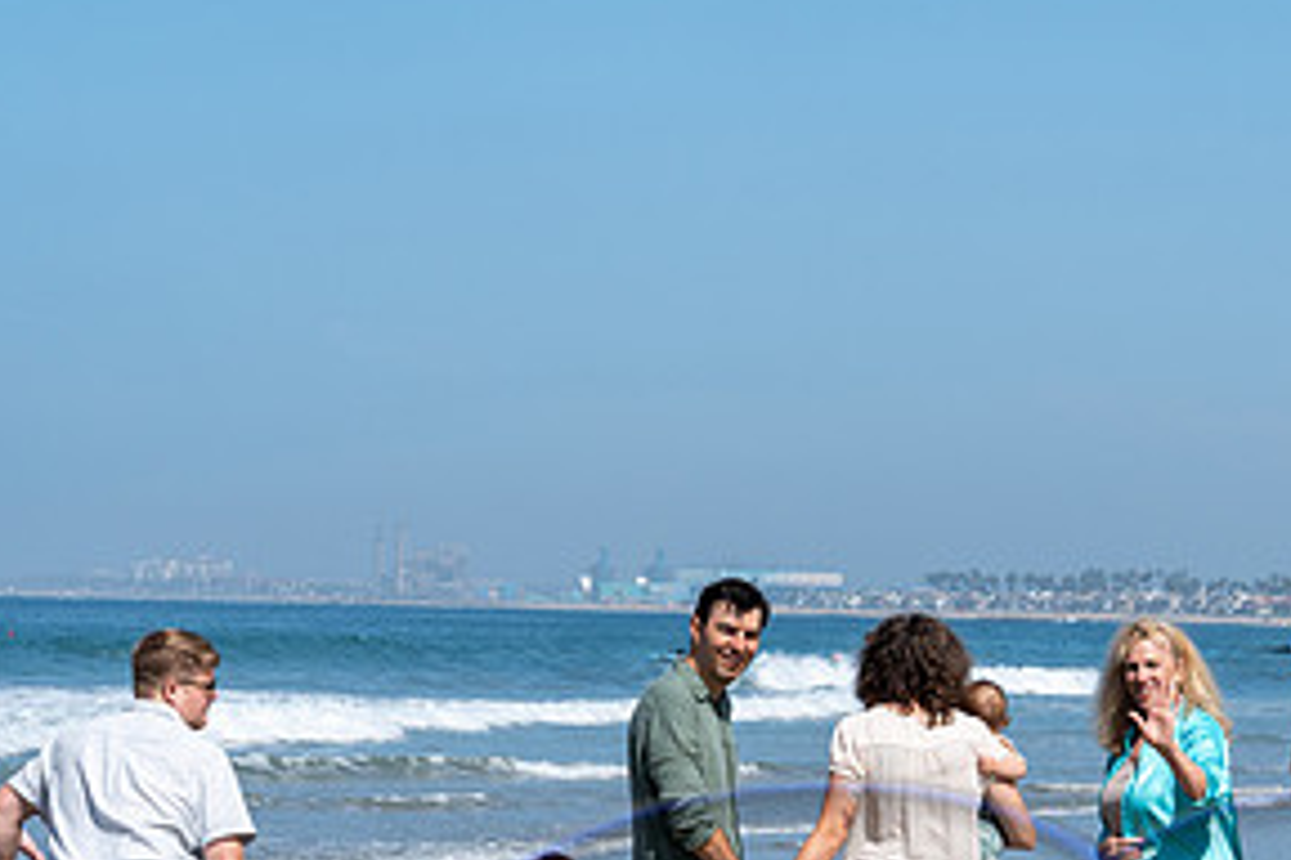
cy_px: 800
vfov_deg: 6.4
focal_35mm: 213
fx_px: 7638
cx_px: 820
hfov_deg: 9.7
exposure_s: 1/640
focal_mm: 104
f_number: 9
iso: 160
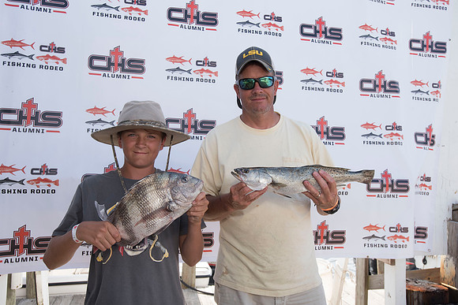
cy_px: 152
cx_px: 229
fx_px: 382
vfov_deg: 43.6
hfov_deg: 61.9
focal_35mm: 30
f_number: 6.3
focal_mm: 30
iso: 500
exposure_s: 1/640
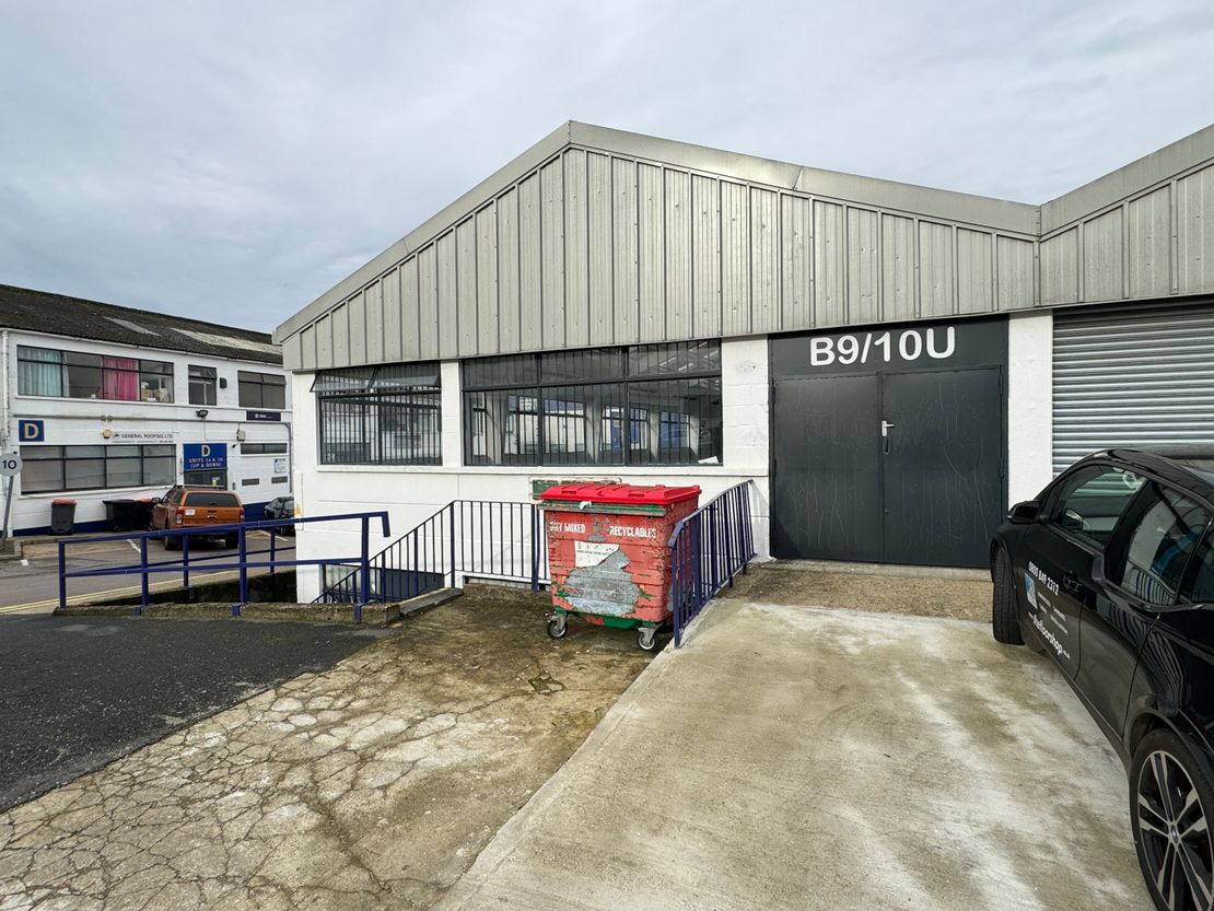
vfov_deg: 85.7
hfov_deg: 102.1
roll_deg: -0.3
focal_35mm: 14
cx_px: 607
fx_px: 491
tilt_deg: -2.1
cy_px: 456
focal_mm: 2.22
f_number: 2.2
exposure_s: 1/501
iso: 40
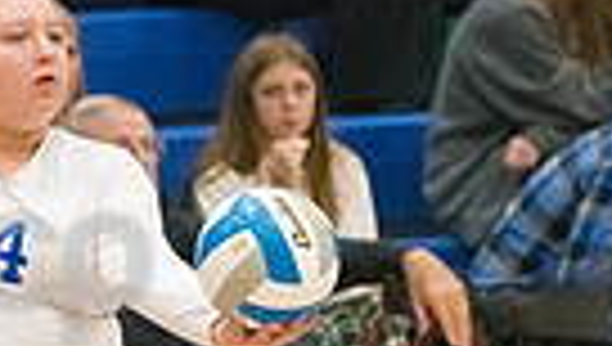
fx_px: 9557
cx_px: 45
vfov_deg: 2.1
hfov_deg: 3.7
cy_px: 310
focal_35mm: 588
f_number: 4.5
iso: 10000
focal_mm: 170
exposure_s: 1/1600
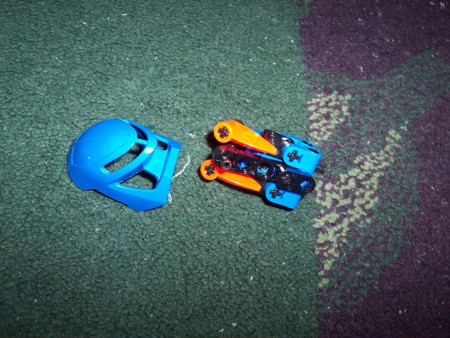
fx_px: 481
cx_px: 225
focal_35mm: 37
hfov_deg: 50.1
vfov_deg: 38.7
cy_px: 169
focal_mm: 5.6
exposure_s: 1/60
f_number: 2.8
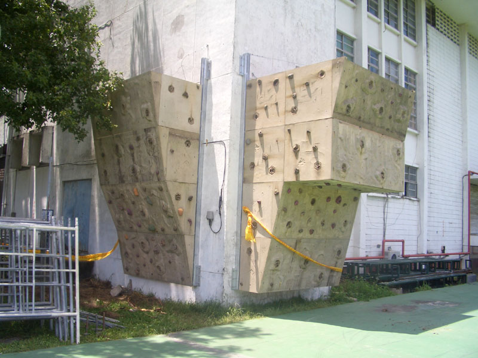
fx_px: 483
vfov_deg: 40.7
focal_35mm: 35
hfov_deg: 52.6
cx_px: 239
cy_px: 179
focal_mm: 5.8
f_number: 4.3
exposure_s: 1/200
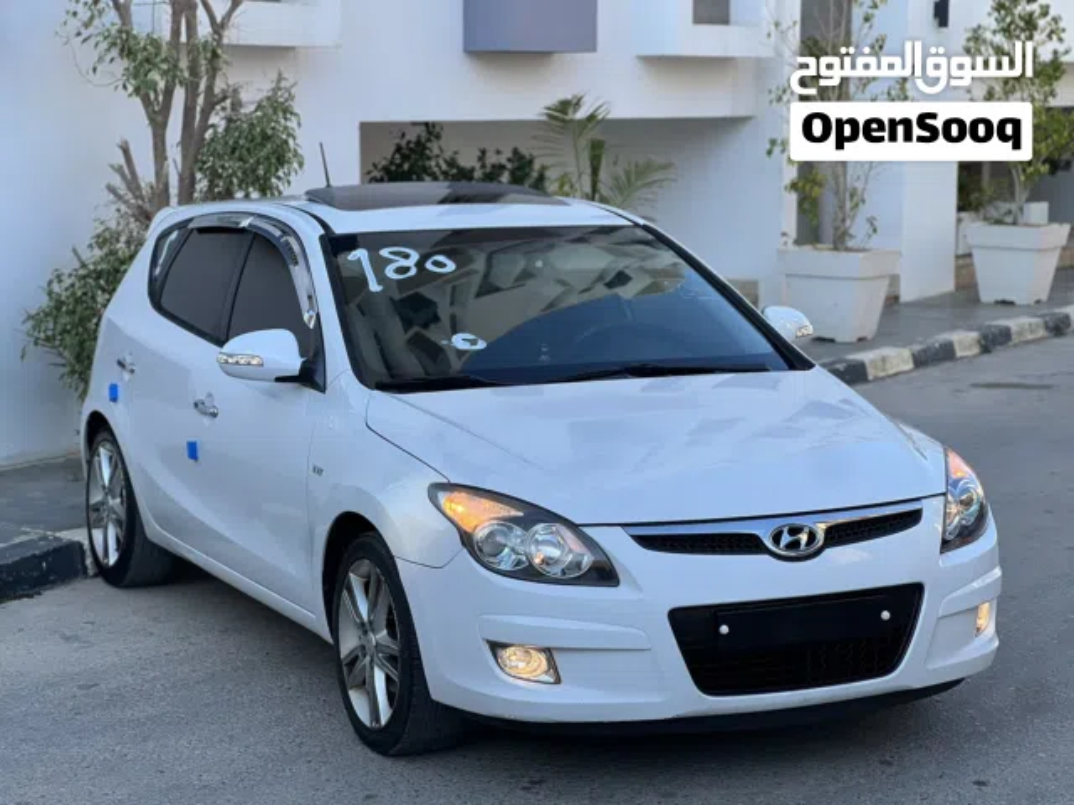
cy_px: 402
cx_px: 537
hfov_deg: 25.3
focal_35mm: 77
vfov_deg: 19.1
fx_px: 2389
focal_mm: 9
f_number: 2.8
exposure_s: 1/121
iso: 20
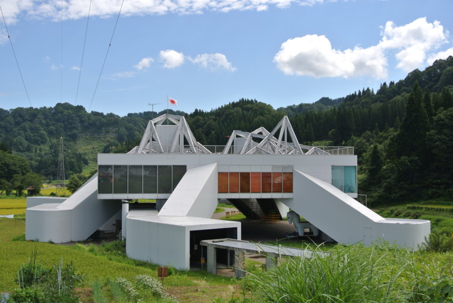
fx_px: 554
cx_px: 226
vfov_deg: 30.6
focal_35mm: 44
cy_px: 152
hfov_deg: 44.4
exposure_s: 1/640
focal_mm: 16.3
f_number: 4.5
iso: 100
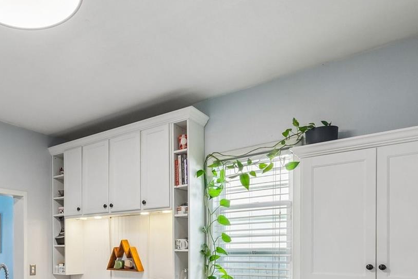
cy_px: 244
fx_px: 348
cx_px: 87
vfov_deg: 40.7
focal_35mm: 30
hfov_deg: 57.5
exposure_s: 1/30
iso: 800
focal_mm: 10
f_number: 8
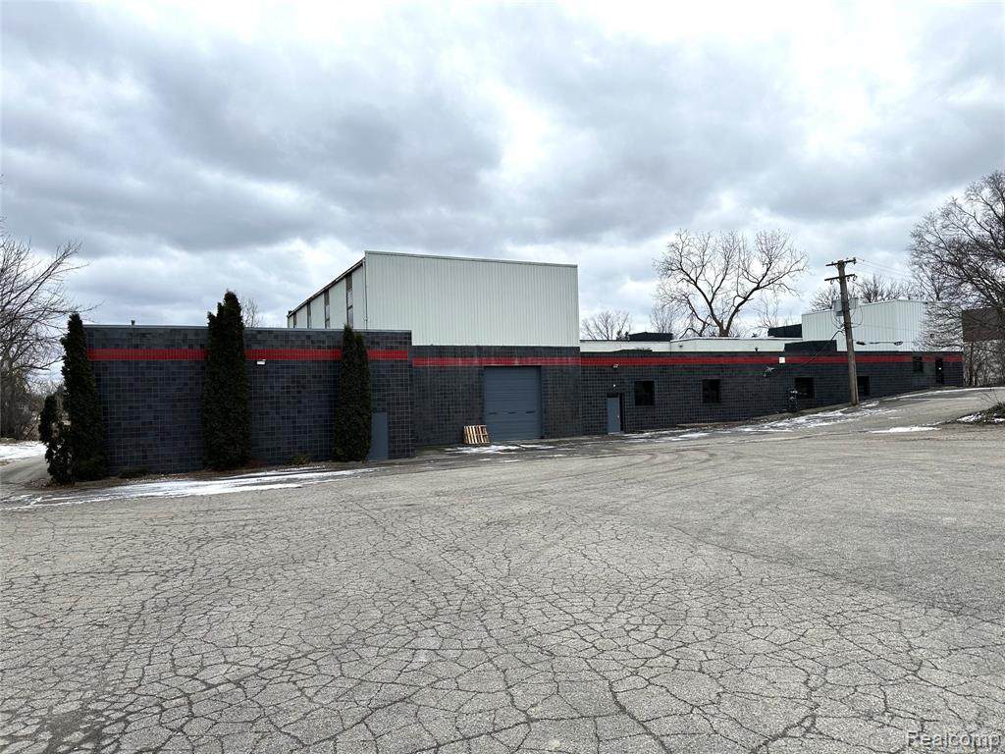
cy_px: 377
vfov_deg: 56.8
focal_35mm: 24
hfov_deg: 71.6
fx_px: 697
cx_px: 502
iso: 80
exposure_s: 1/2660
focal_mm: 6.86
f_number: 1.78
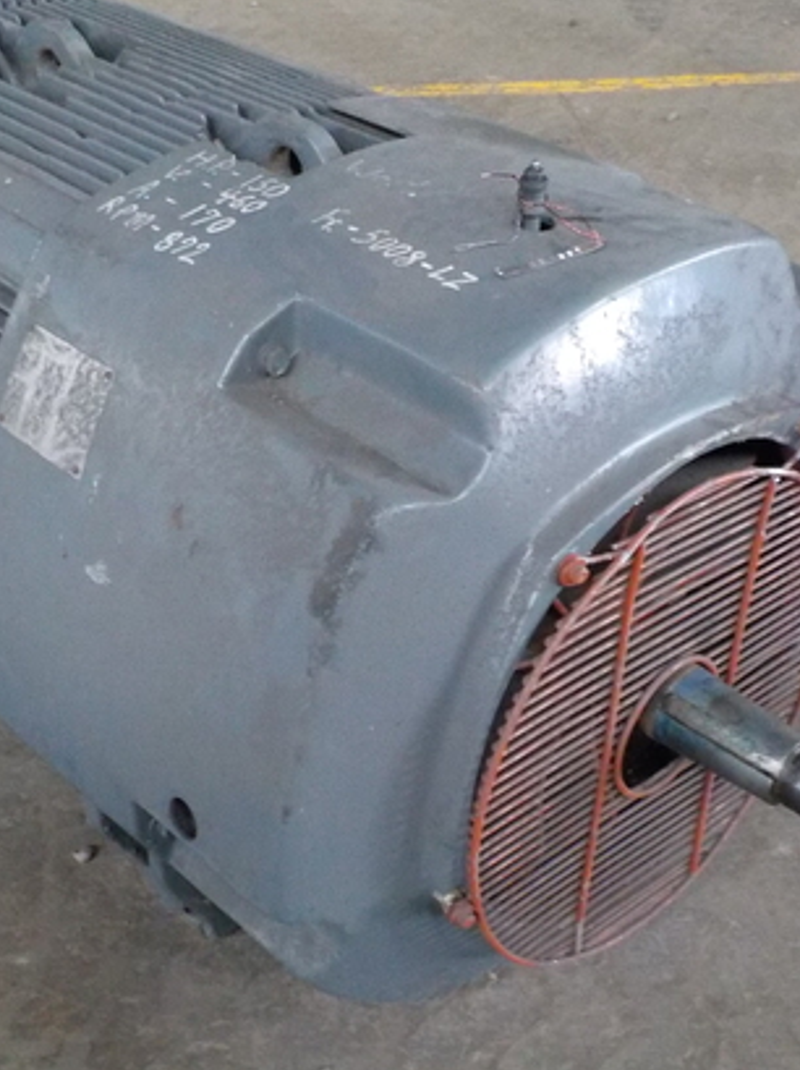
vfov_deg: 40.5
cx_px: 340
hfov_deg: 30.8
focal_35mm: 47
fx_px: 1451
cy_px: 562
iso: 800
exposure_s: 1/8
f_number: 3.3
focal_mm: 4.1
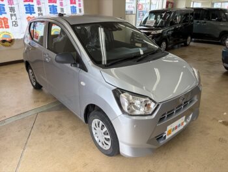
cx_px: 114
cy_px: 86
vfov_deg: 53.1
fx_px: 171
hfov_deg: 67.3
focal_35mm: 26
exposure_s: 1/338
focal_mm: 5.96
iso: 50
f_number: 1.6
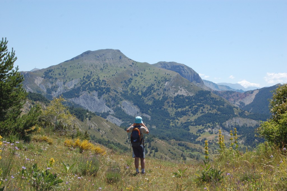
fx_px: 574
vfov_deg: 18.9
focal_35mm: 72
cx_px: 144
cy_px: 96
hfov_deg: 28.1
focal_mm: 48
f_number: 11
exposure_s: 1/500
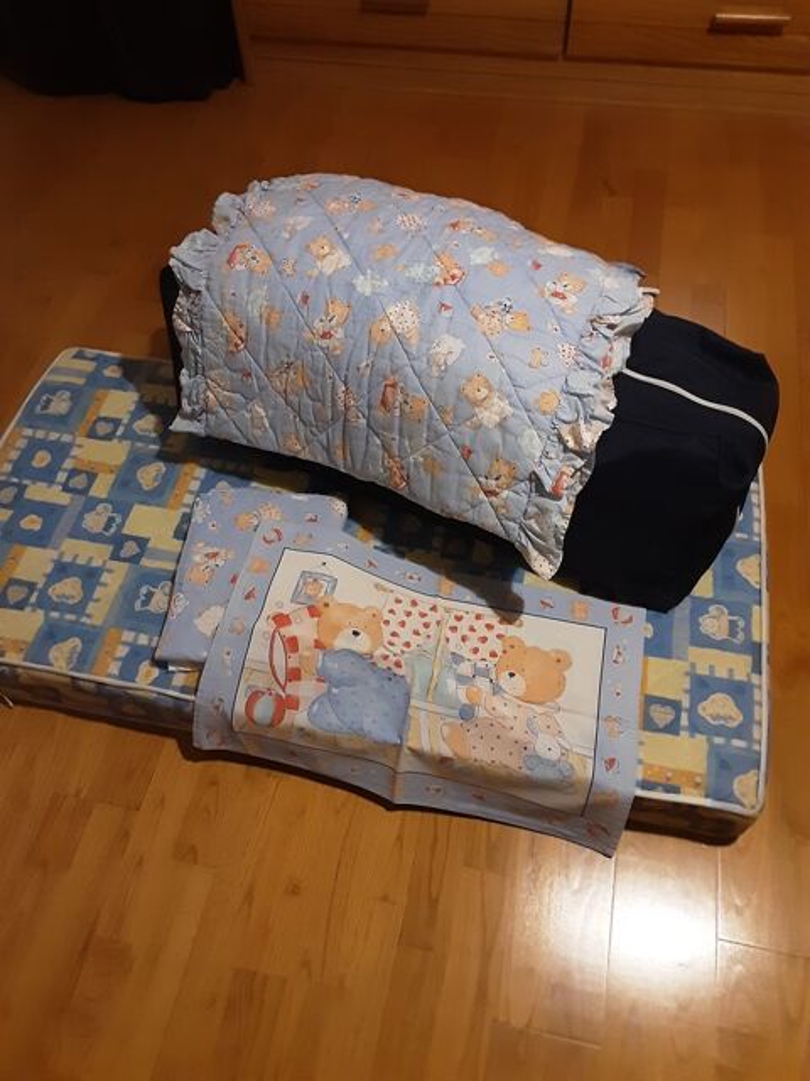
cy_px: 540
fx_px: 874
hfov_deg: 49.7
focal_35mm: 28
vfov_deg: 63.4
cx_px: 405
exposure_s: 1/25
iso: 400
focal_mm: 2.9
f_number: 1.9
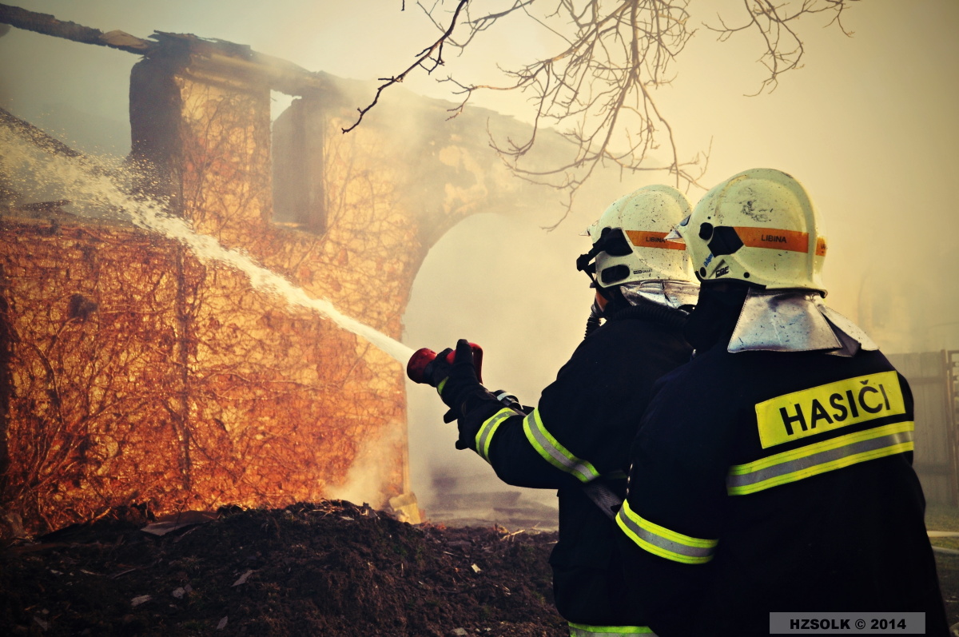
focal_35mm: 46
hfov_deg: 42.4
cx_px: 480
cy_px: 318
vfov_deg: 28.9
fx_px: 1237
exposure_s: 1/1000
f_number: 4
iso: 800
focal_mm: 31
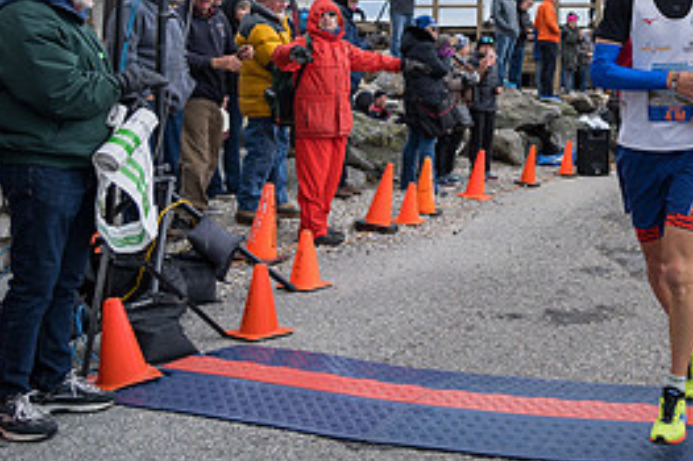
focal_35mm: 53
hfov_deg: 34.7
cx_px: 661
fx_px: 1020
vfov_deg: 24.7
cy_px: 36
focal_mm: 24
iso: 100
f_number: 4
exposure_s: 1/1000
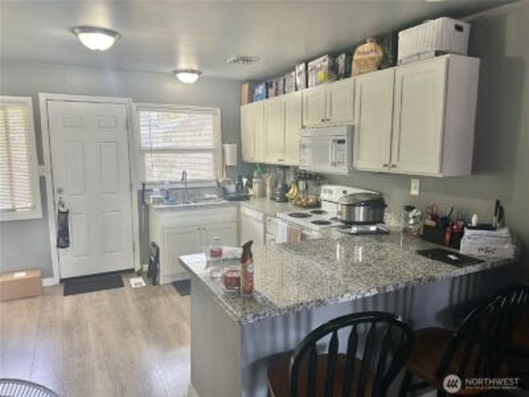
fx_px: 367
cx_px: 264
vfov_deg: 56.8
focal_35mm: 24
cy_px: 198
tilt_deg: -8.5
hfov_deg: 71.6
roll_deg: +0.1
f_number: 1.78
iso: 64
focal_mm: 6.86
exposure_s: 1/120
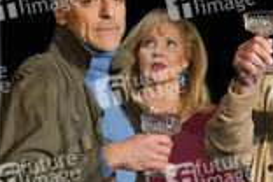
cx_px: 339
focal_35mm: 381
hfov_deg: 5.4
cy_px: 131
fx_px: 2889
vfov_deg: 3.6
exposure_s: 1/320
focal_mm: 132
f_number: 5.6
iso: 3200
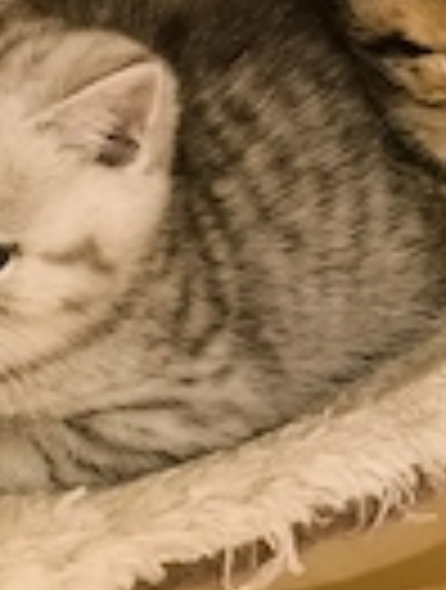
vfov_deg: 13.8
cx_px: 270
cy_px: -9
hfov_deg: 10.6
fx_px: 2393
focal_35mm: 140
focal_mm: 6.14
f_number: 1.65
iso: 4000
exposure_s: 1/25.1
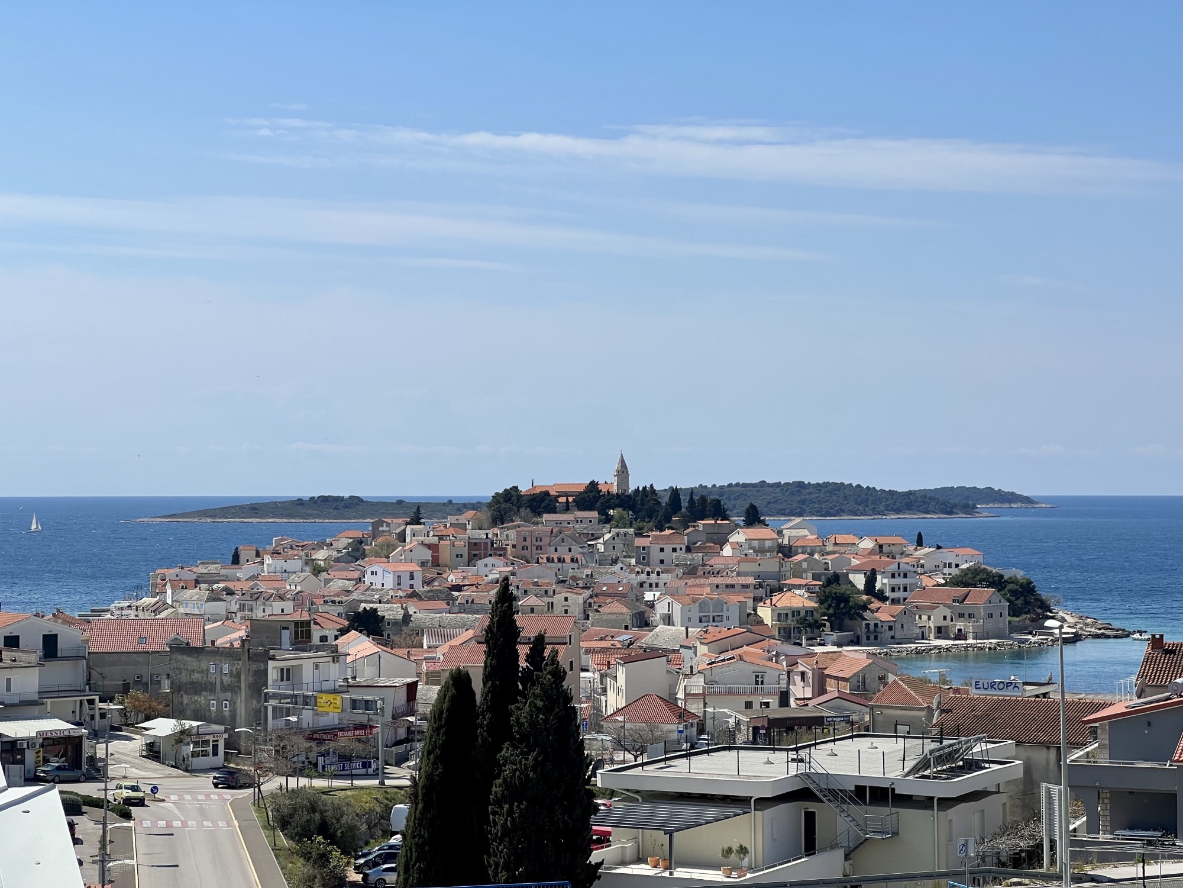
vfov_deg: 19.1
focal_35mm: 77
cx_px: 592
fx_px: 2631
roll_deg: +0.9
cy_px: 444
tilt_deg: +0.9
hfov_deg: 25.3
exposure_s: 1/1815
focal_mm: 9
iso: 32
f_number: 2.8
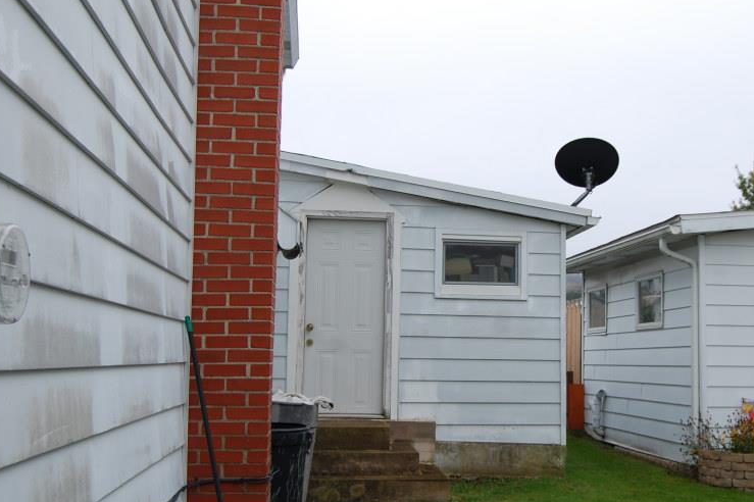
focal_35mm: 47
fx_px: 977
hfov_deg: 41.8
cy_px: 263
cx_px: 482
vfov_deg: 28.8
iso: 200
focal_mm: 23
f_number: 7.1
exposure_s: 1/200
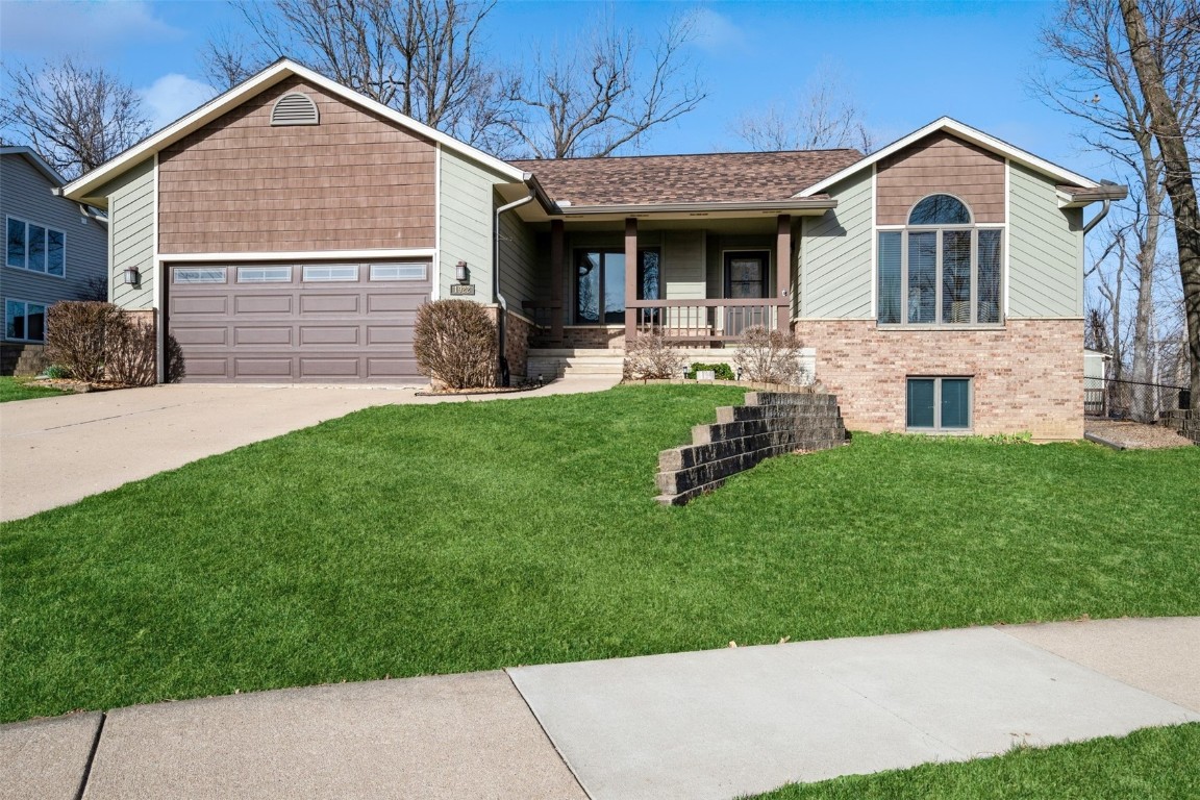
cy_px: 400
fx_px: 700
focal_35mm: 21
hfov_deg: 81.2
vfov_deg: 59.5
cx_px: 600
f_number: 8
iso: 200
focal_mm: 21
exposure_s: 1/640
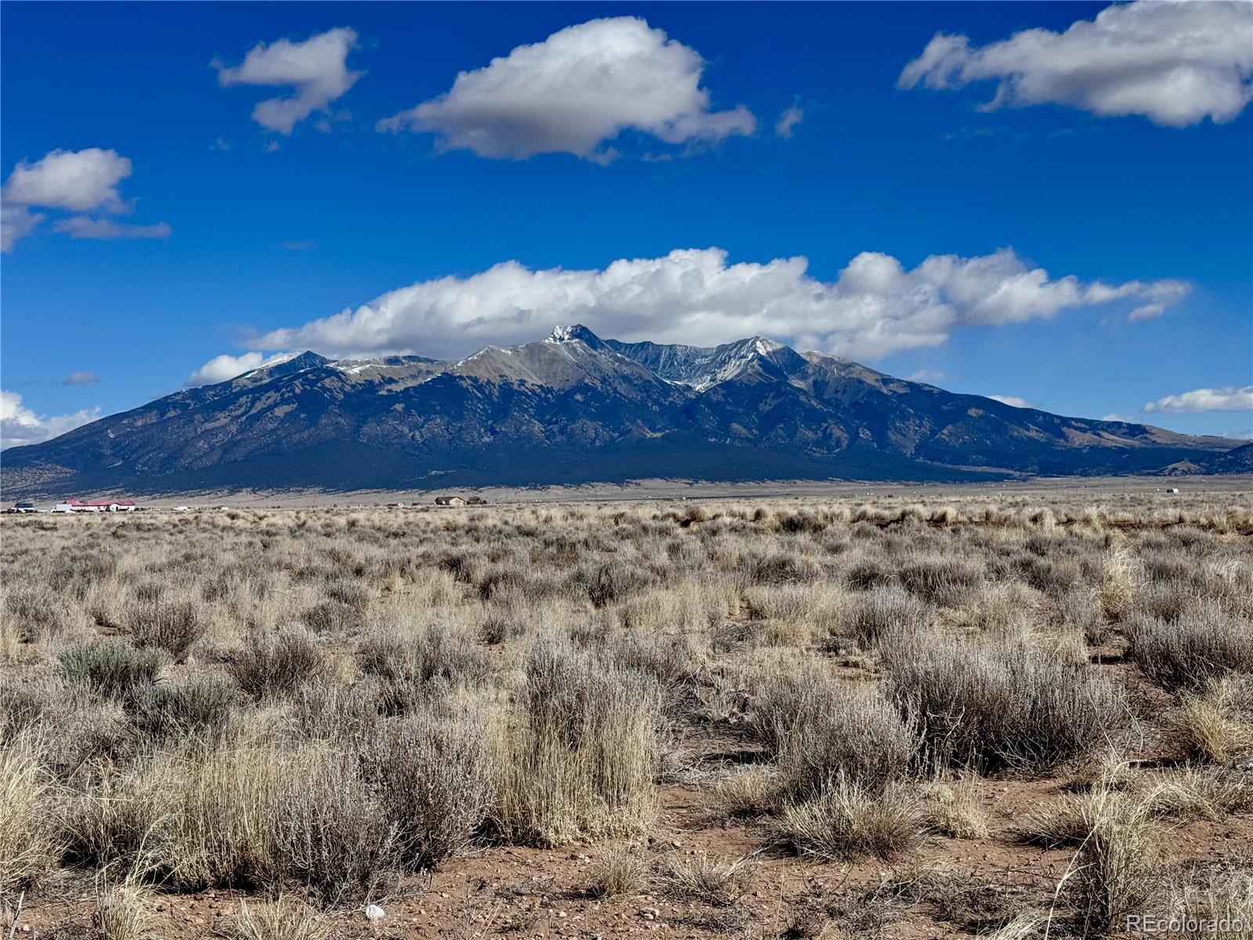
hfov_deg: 39.7
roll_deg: +0.2
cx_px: 626
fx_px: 1737
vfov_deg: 30.3
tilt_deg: +0.3
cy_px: 470
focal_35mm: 48
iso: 64
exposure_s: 1/9009
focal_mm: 6.76
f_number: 1.78
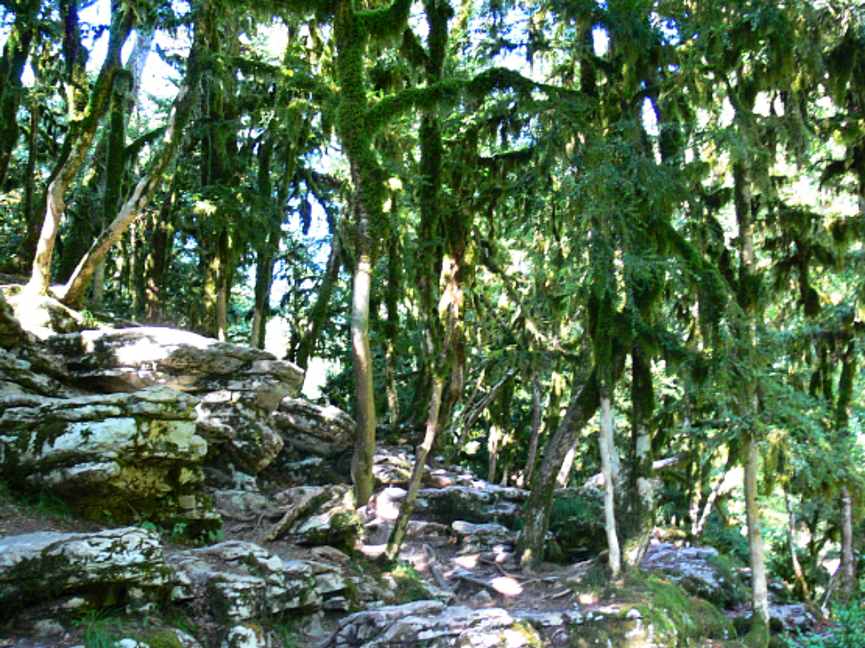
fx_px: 874
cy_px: 324
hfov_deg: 52.6
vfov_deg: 40.7
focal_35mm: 35
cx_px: 432
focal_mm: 7.4
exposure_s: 1/30
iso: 160
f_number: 2.8
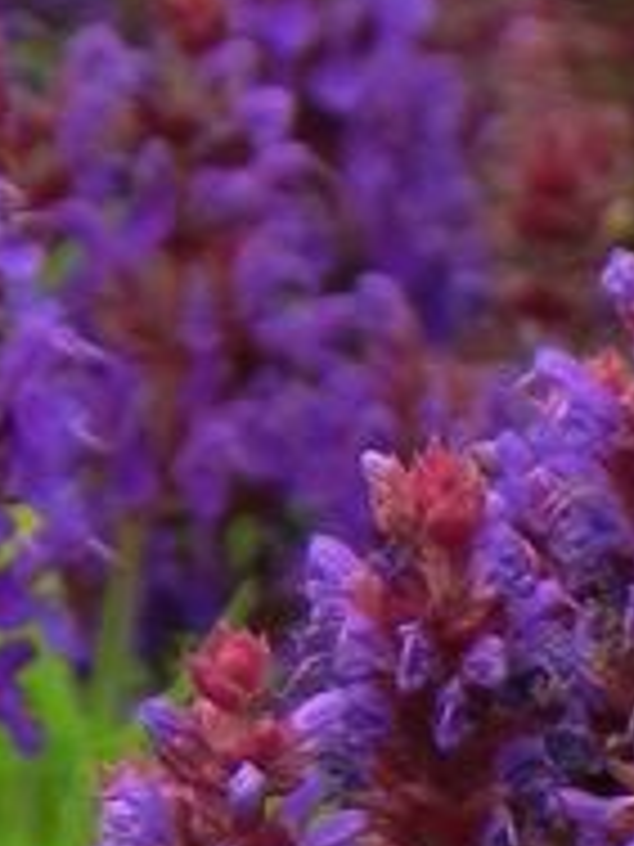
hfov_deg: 1.4
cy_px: 1192
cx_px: 805
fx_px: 25690
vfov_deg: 1.9
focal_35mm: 1052
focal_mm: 44
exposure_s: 1/320
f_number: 5
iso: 160
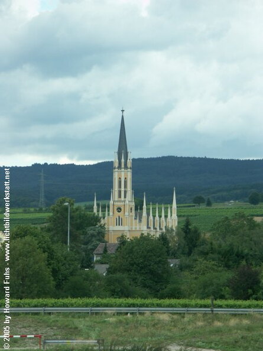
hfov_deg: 7.8
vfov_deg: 10.4
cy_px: 176
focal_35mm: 191
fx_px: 1936
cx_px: 132
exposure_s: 1/250
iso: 100
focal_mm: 48.46
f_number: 5
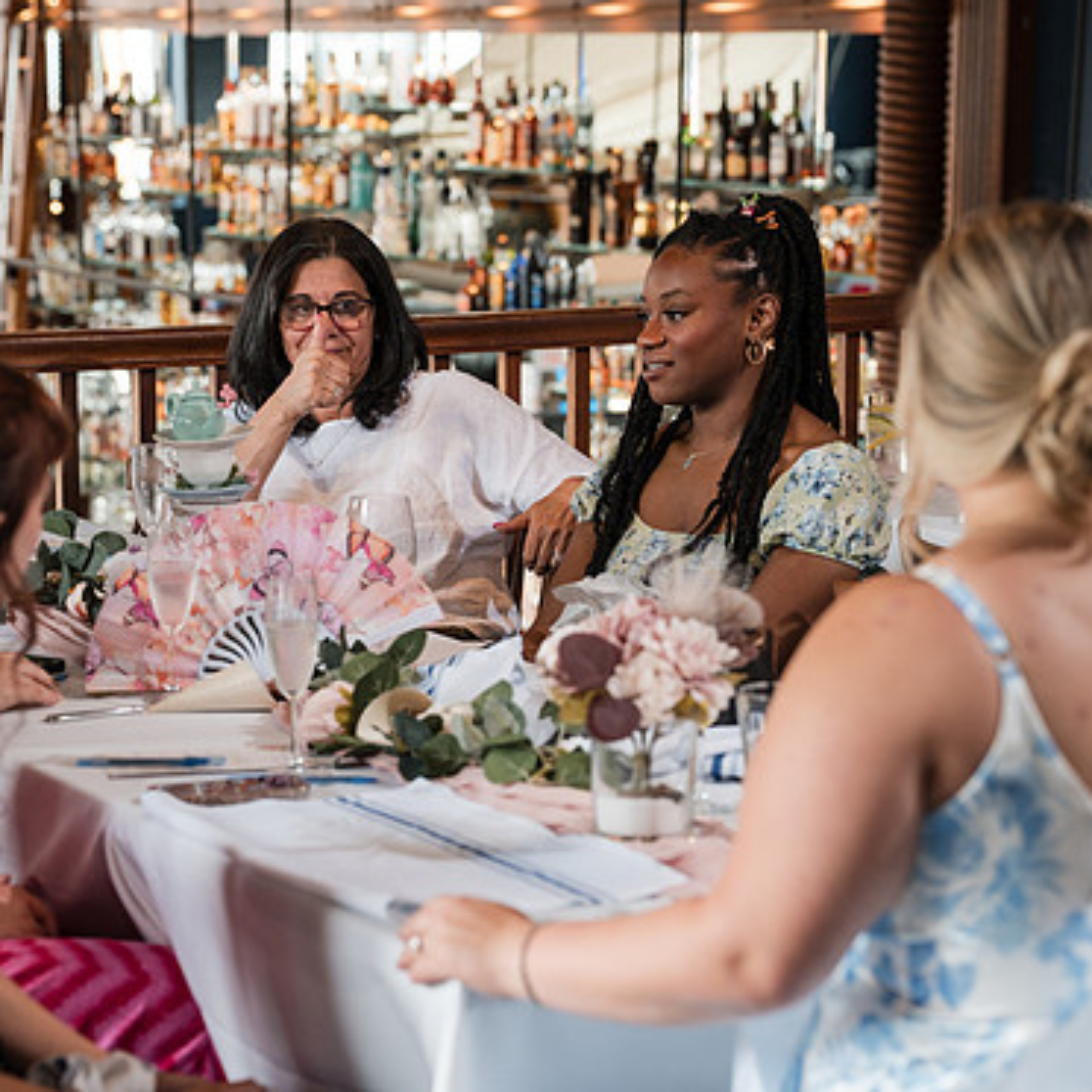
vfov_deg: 15.8
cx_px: 399
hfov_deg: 15.8
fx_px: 3926
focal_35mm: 110
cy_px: 527
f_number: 4
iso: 800
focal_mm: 83
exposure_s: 1/250
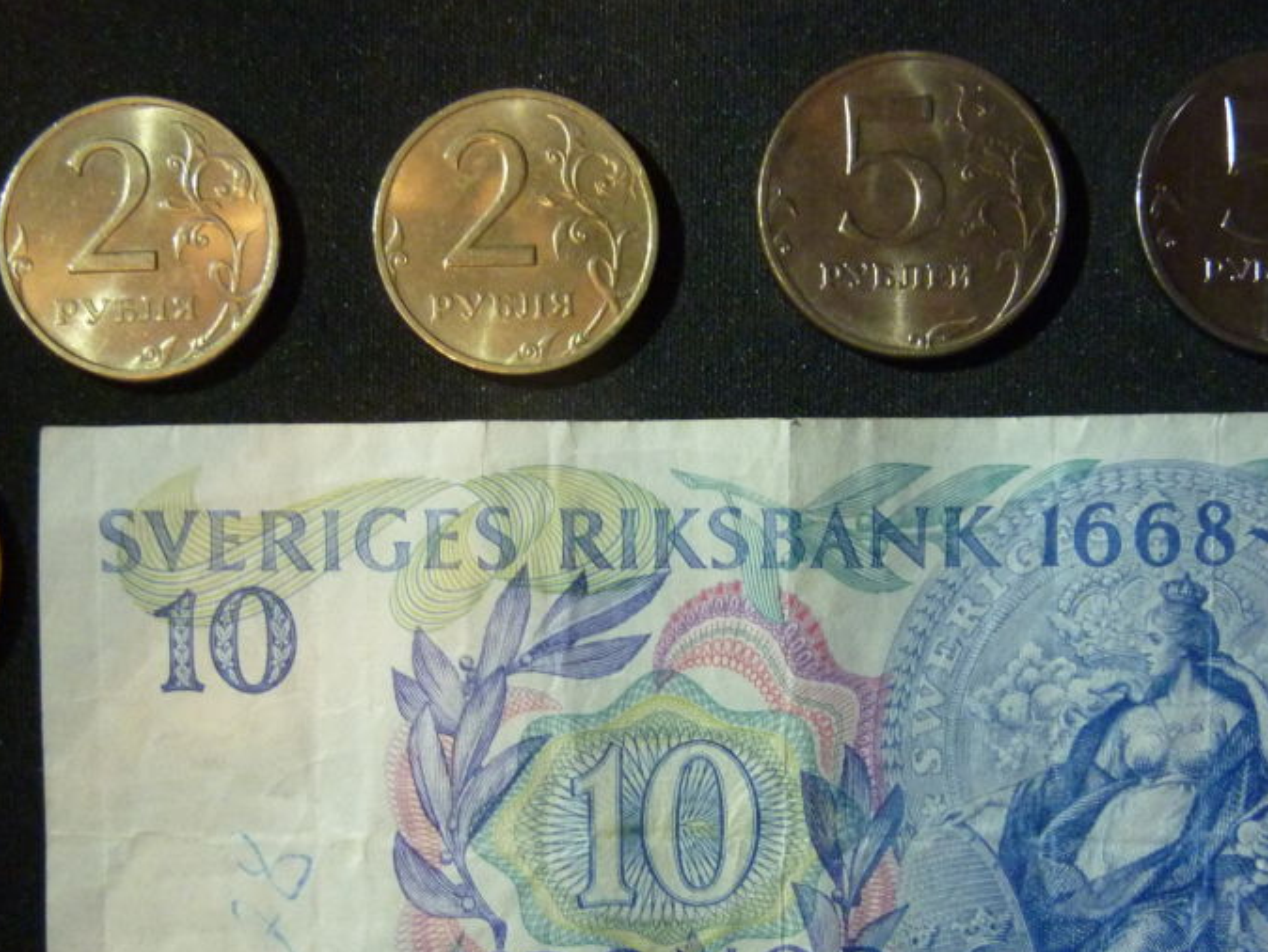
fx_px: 1576
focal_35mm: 43
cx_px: 600
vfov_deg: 33.2
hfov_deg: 43.8
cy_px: 657
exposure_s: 1/25
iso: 400
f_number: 3.4
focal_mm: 4.7
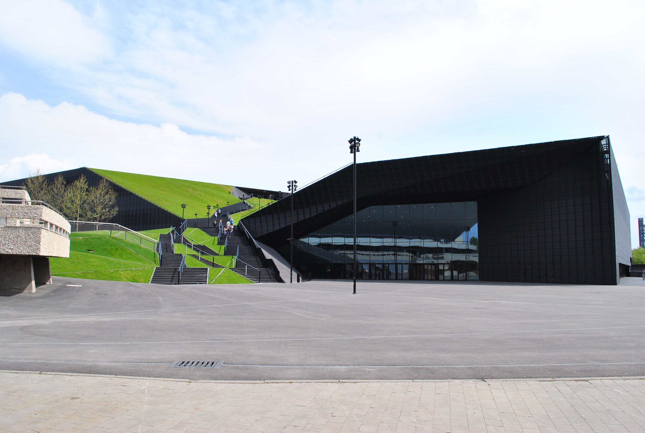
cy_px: 216
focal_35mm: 27
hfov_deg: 67.3
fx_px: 485
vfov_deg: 48.1
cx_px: 322
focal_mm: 18
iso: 140
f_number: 10
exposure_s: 1/250
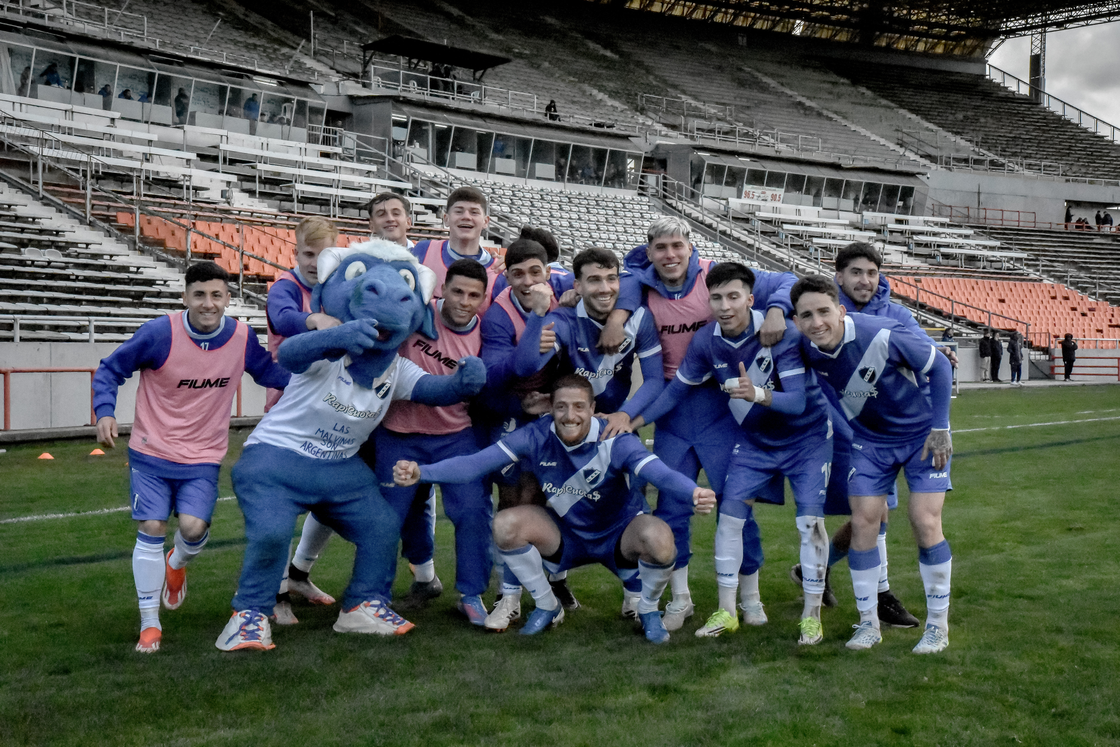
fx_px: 1633
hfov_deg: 37.9
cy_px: 374
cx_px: 560
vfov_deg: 25.8
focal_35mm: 52
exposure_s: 1/1250
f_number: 10
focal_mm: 35
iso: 6400
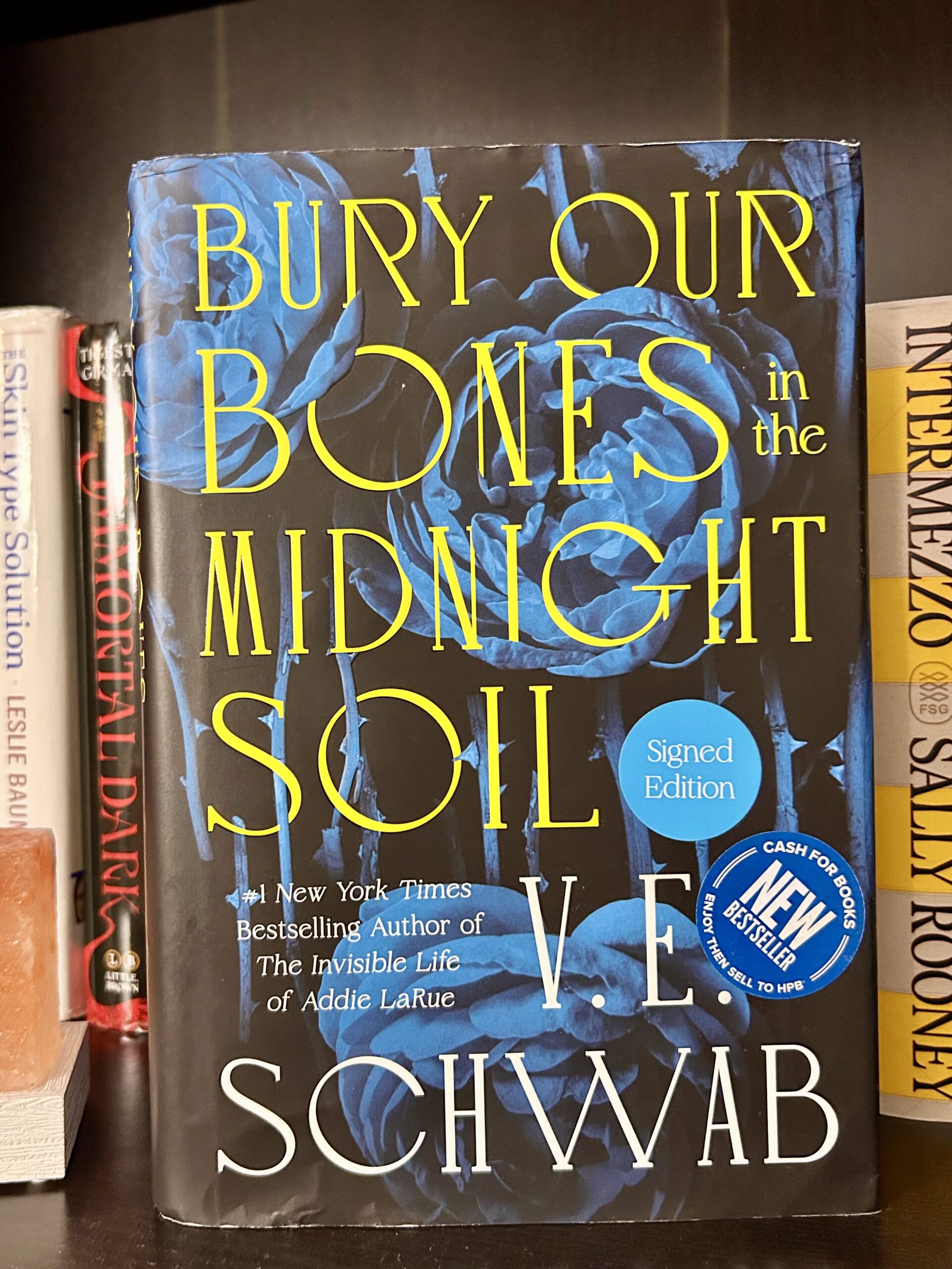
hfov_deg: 53.1
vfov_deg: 67.3
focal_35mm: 26
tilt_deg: -1.0
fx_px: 953
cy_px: 634
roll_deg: +1.0
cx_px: 476
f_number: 1.5
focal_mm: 5.7
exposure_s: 1/40
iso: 500
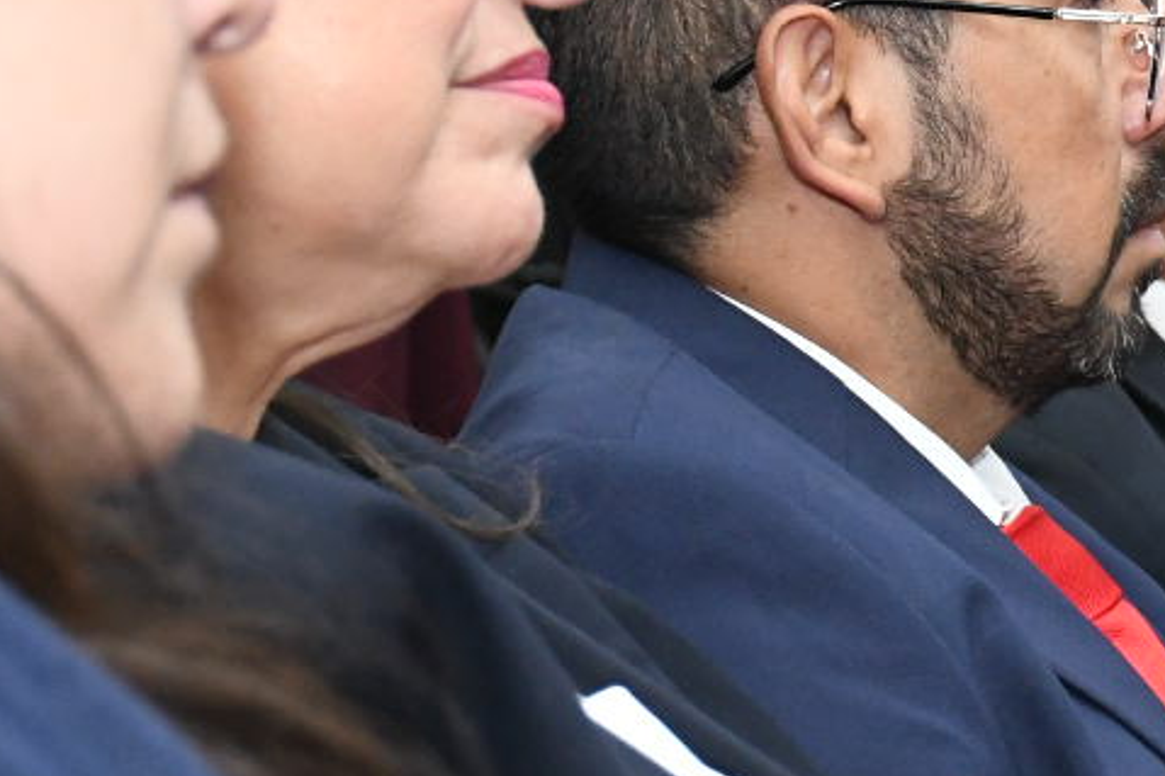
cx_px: 1671
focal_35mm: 203
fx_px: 6567
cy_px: 443
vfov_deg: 6.8
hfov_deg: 9.9
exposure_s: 1/125
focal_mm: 40
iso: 4000
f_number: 5.6
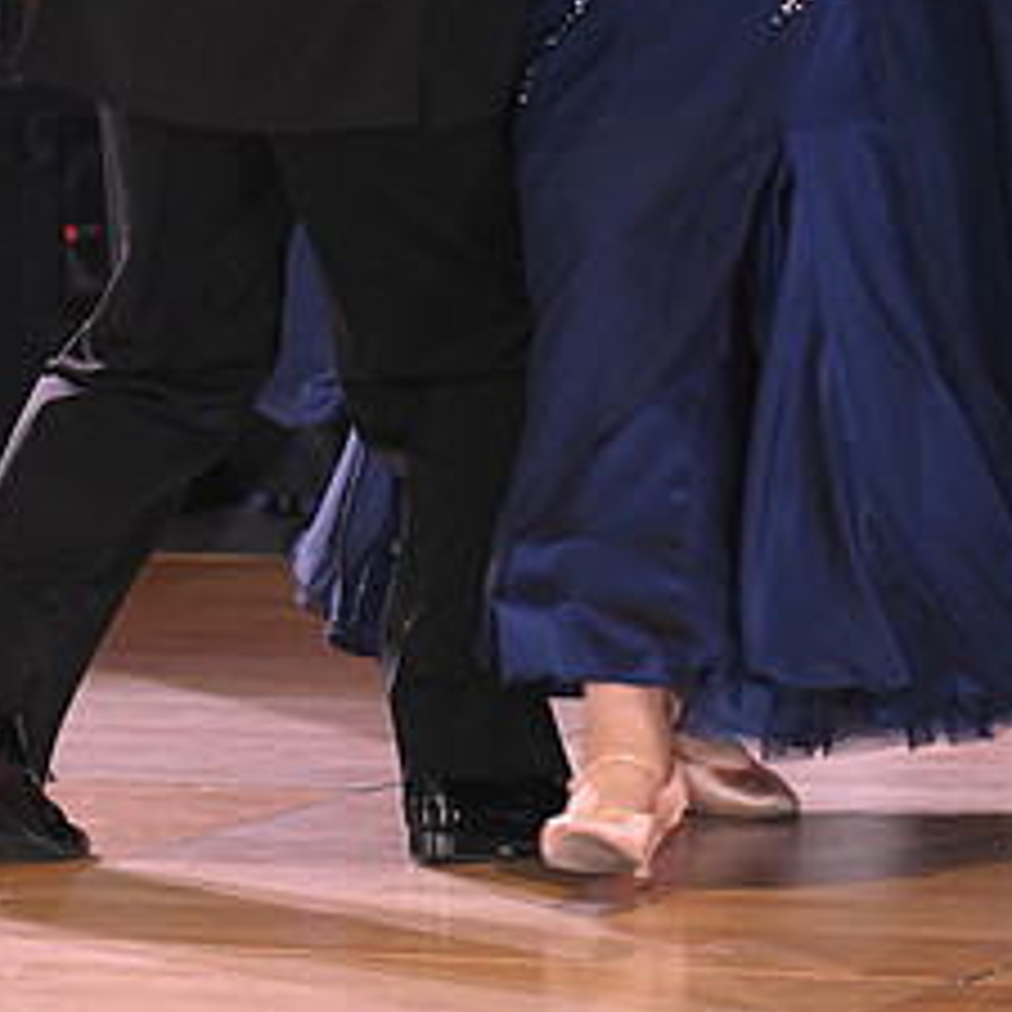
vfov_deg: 4.0
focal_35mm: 438
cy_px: -162
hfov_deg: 4.0
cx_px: 425
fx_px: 14487
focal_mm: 200
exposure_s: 1/200
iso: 2000
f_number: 5
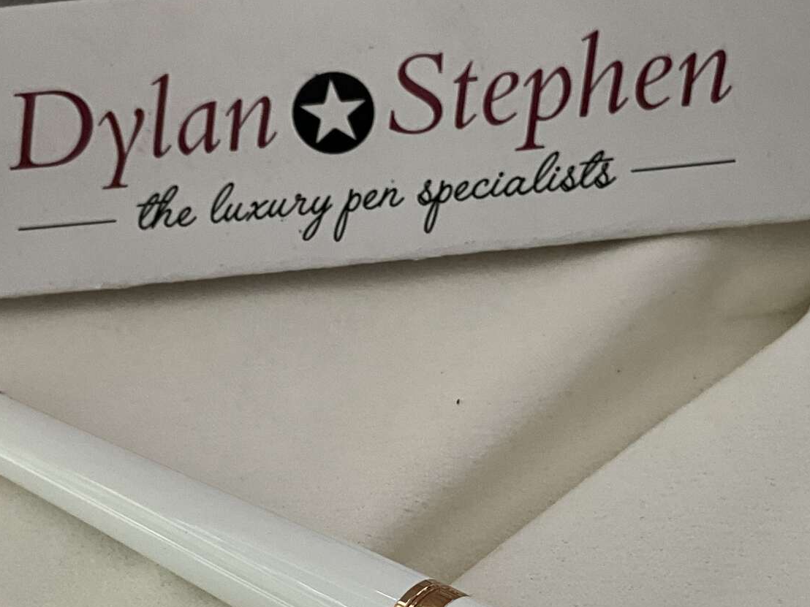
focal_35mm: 67
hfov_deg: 29.0
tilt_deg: -46.1
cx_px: 406
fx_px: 1568
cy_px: 529
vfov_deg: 21.5
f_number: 1.8
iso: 50
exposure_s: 1/122
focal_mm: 3
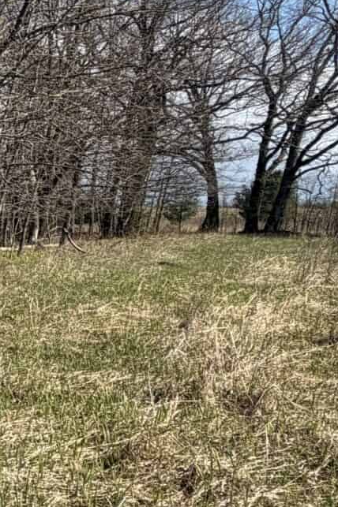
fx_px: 818
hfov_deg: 16.6
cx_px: -367
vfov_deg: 34.2
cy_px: 333
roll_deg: -2.4
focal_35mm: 58
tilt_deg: -7.1
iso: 25
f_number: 2.2
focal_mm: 2.22
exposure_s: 1/770
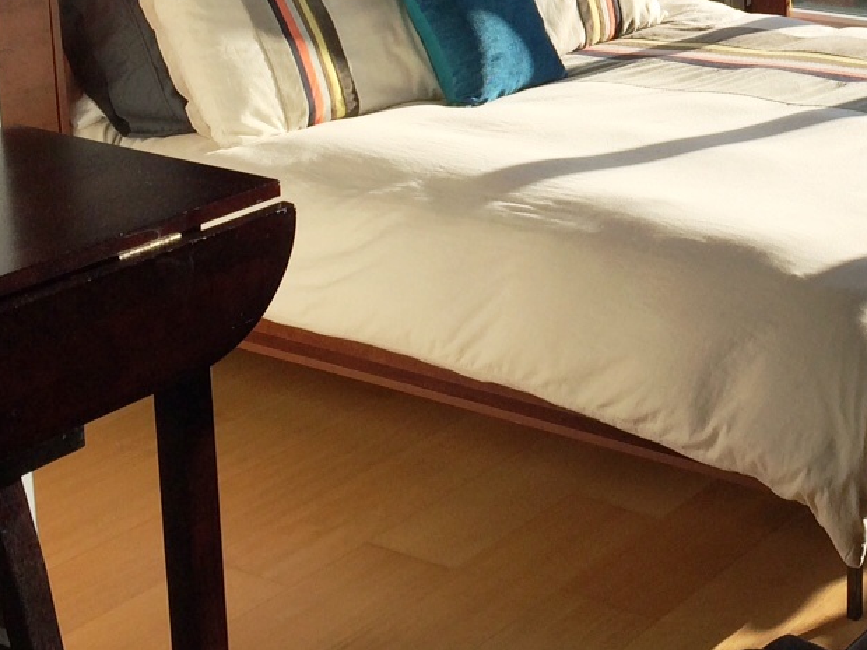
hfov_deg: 23.7
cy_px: -35
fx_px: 1979
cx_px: 859
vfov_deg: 18.1
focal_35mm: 79
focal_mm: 4.12
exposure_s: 1/1053
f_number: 2.2
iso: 32
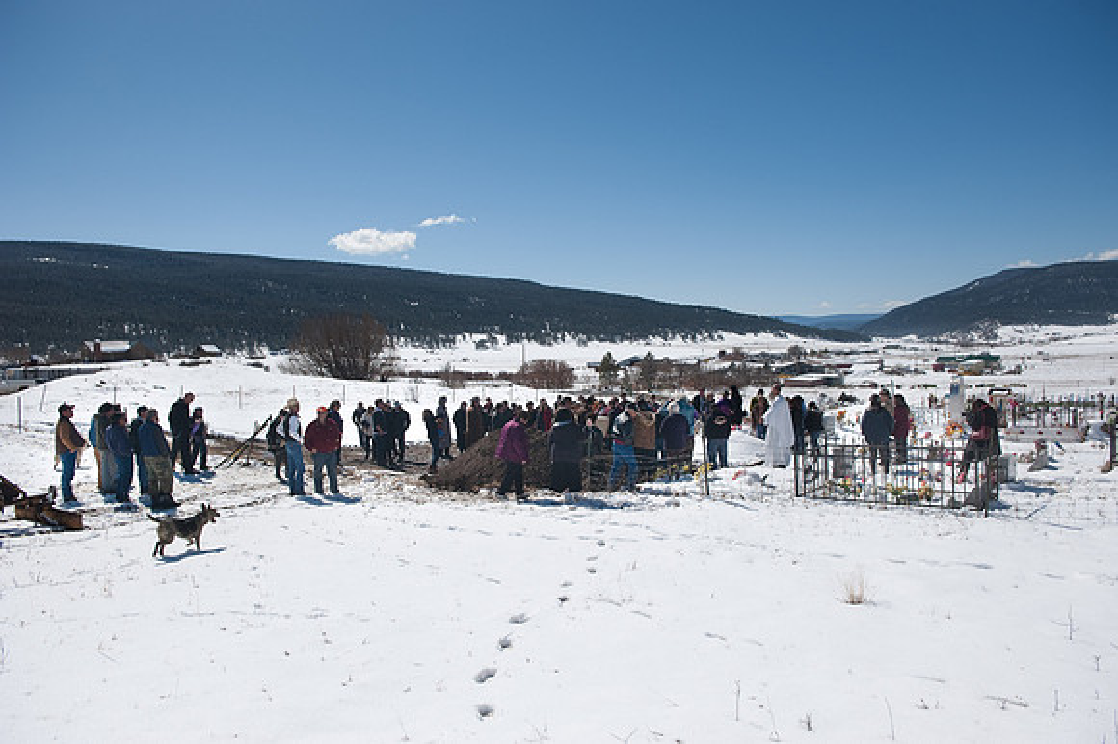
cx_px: 559
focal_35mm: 28
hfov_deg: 65.5
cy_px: 372
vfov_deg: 46.4
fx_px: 869
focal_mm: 28
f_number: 5
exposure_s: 1/4000
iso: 200
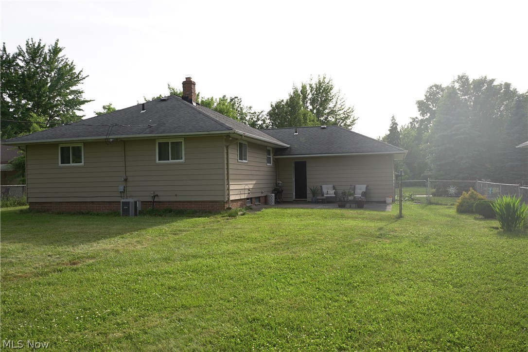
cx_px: 264
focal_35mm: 30
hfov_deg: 61.9
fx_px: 440
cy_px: 176
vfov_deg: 43.6
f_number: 5.6
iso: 100
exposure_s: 1/200
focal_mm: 20
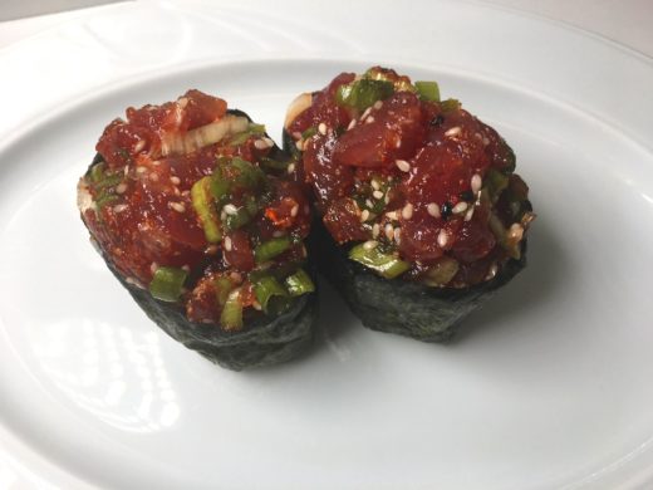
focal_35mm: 29
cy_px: 245
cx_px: 326
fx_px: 547
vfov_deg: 48.2
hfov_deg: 61.7
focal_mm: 4.15
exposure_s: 1/190
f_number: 2.2
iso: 25
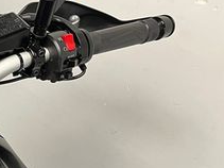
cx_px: -98
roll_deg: -12.4
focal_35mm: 79
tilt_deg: -38.2
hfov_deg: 21.4
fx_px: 511
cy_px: 156
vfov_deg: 18.3
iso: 100
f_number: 1.6
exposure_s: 1/50
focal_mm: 5.1
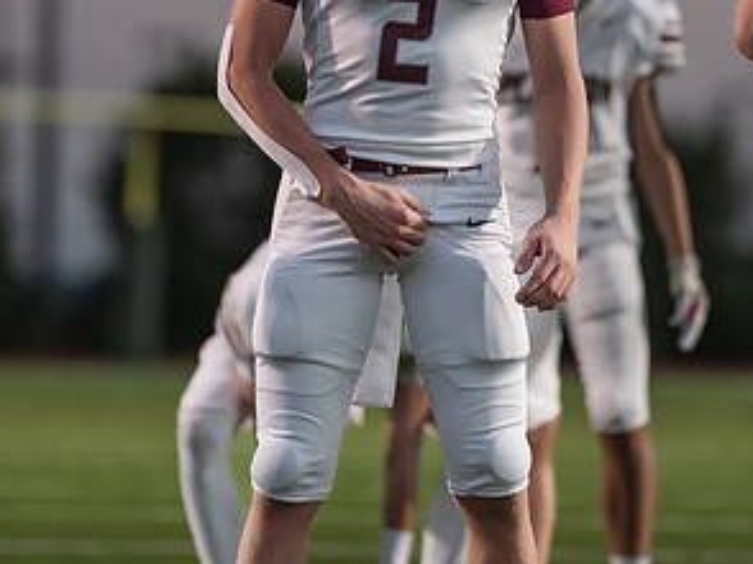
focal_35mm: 451
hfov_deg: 4.4
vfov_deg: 3.3
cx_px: 396
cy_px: 34
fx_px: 9803
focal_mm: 200
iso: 3200
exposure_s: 1/1250
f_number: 2.8
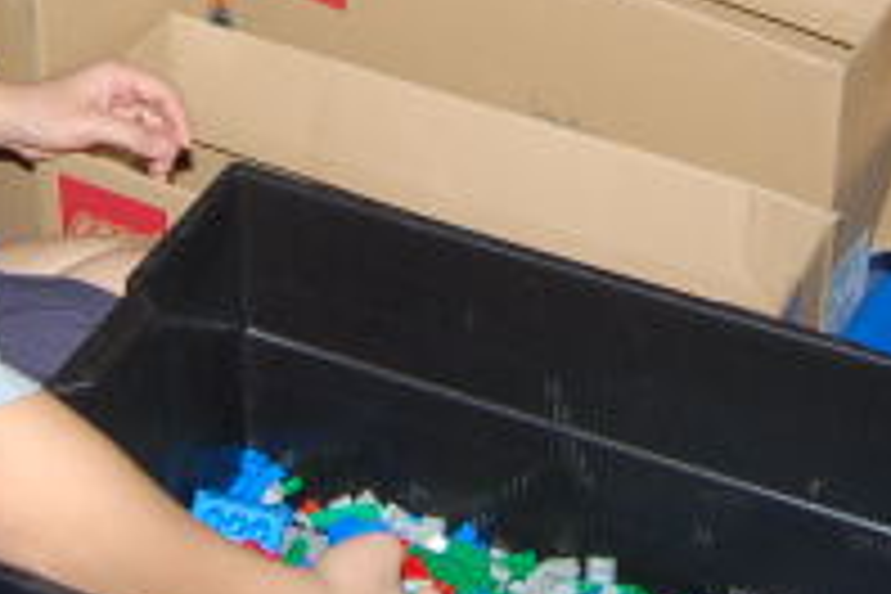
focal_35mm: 97
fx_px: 2401
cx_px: 472
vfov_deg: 13.3
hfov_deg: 21.0
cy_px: -292
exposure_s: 1/60
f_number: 4
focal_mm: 20
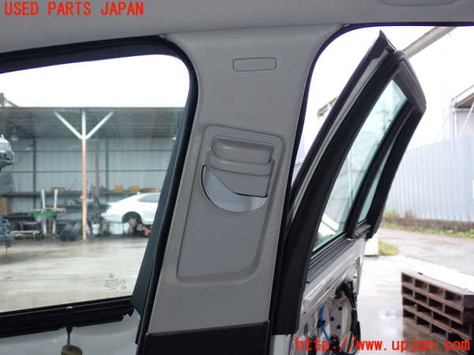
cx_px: 237
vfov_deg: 32.9
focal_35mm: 44
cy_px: 178
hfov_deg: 42.9
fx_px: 602
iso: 200
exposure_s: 1/80
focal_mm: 7.84
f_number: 2.9
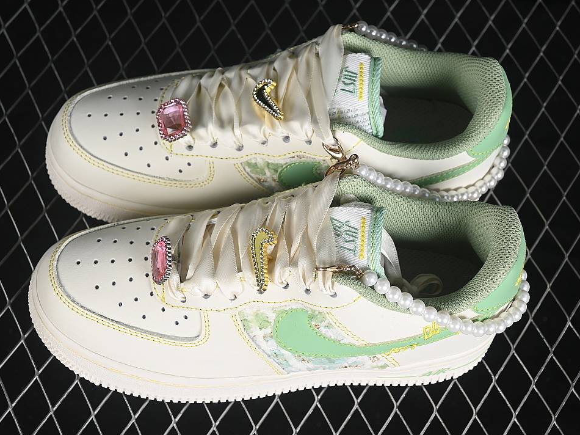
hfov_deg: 23.8
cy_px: 219
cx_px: 290
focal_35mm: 82
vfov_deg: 18.0
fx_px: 1374
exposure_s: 1/80
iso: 160
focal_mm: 50
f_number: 7.1
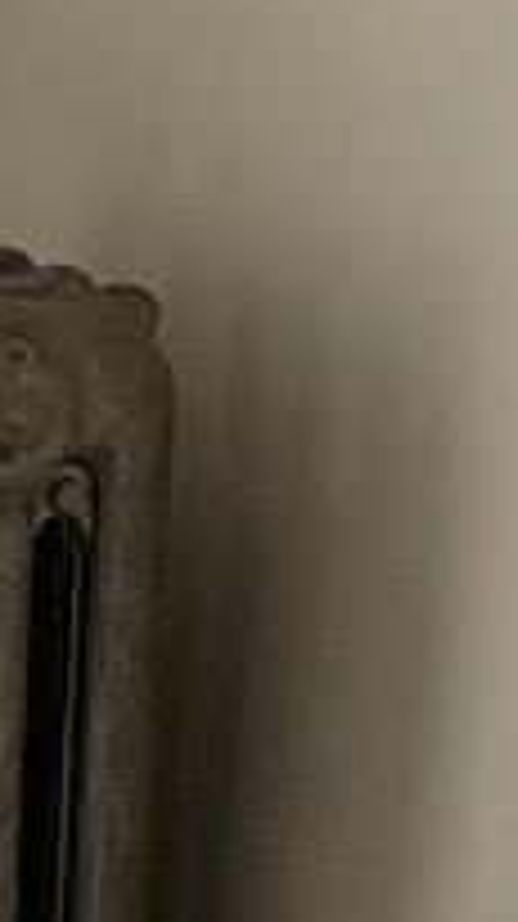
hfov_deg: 3.8
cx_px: -2748
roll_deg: -0.3
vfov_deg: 8.3
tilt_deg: -8.3
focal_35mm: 261
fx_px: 6386
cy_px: 373
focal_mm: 6.76
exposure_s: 1/120
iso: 160
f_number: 1.78
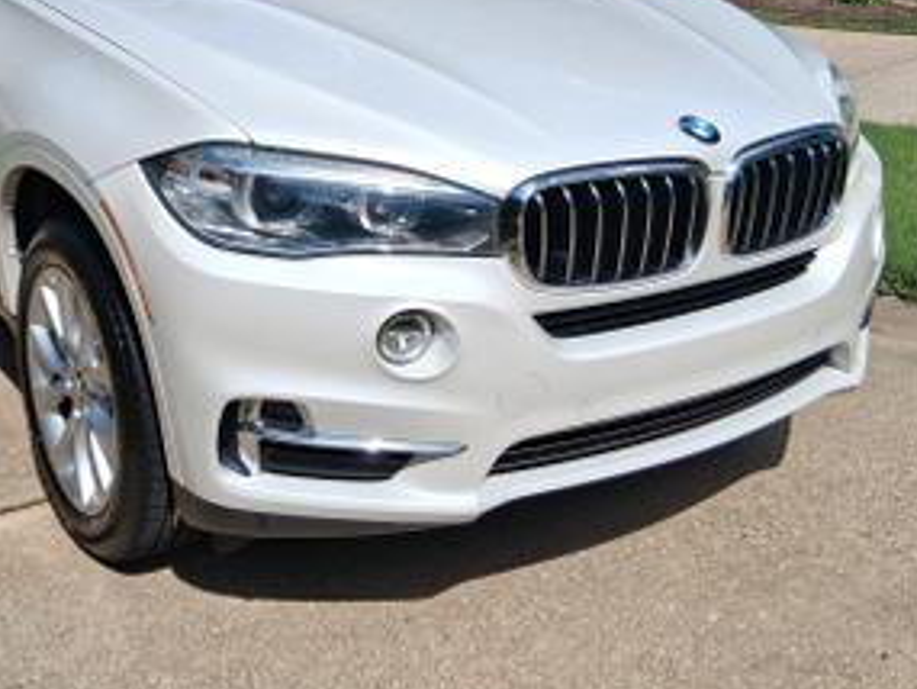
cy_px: 151
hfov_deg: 40.6
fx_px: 1219
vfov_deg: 30.9
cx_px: 293
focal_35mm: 46
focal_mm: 3.98
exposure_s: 1/991
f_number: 1.8
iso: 25
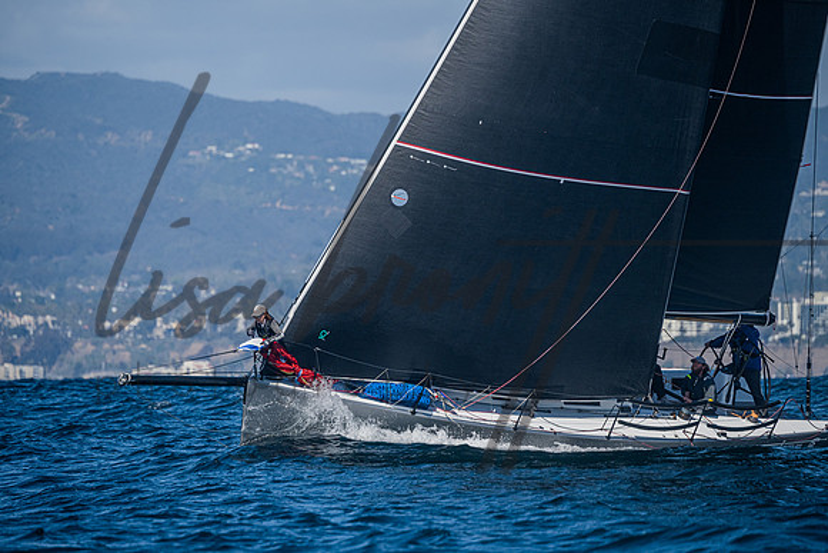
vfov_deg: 3.3
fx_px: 9573
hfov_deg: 5.0
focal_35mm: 416
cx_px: 405
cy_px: 276
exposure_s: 1/5000
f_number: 6.3
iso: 400
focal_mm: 400
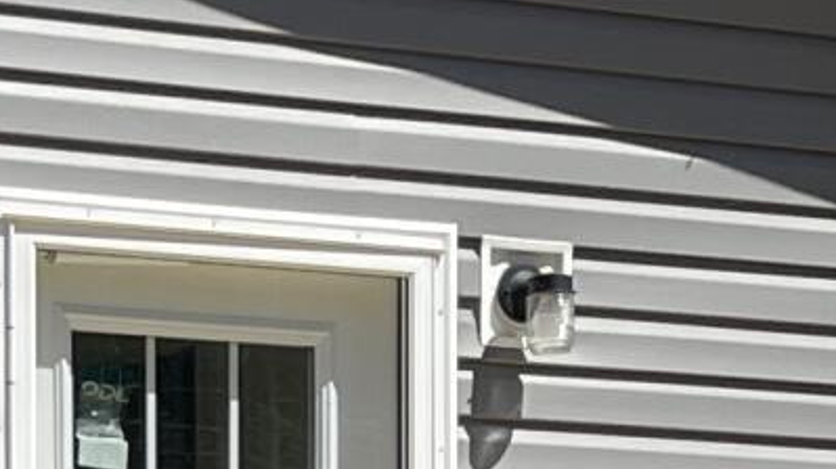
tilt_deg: -3.8
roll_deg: +0.0
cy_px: 1350
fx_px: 4542
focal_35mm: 205
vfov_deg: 5.6
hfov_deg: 10.3
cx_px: -262
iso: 32
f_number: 1.6
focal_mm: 5.1
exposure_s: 1/3788
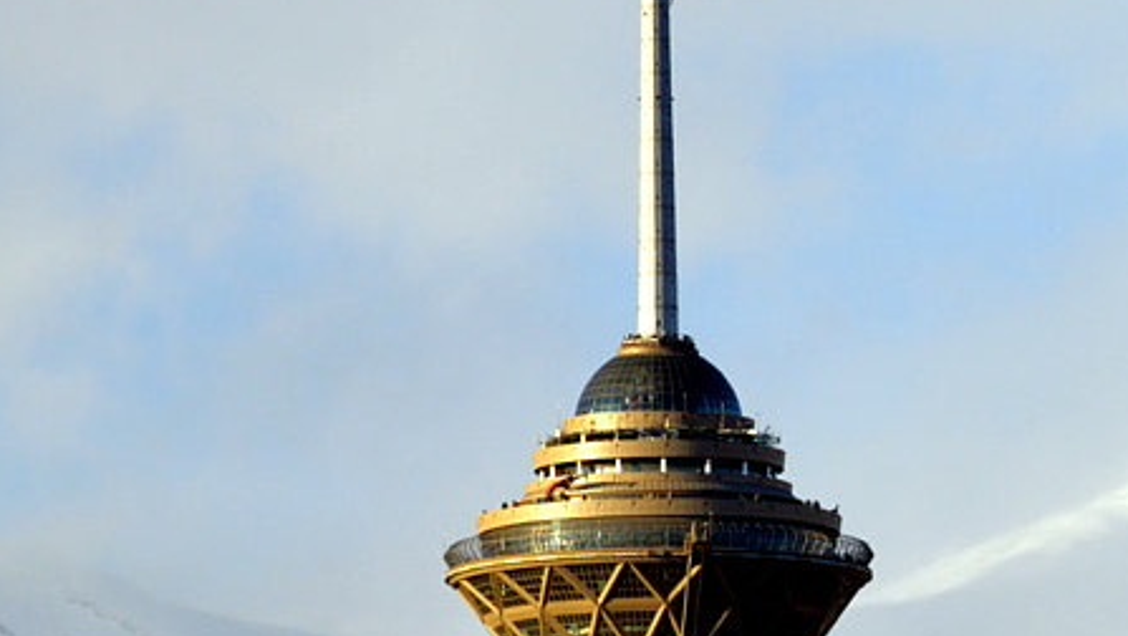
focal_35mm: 937
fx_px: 28041
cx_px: 1933
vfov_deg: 1.3
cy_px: 464
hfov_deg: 2.3
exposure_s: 1/1000
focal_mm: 250
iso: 250
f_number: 5.6
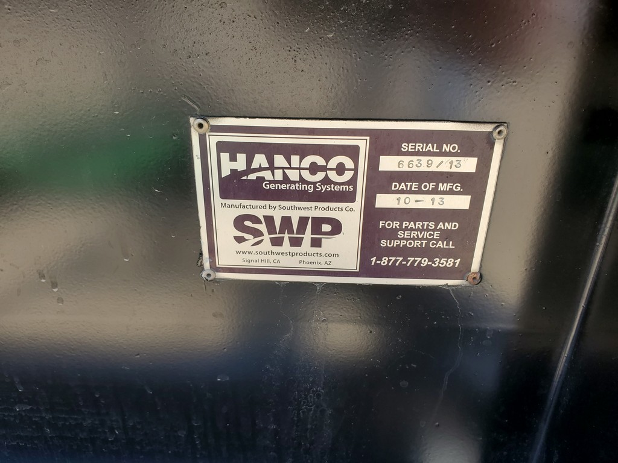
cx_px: 309
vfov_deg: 53.1
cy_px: 232
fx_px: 464
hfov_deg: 67.3
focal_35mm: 26
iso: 50
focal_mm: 4.3
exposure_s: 1/224
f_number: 2.4
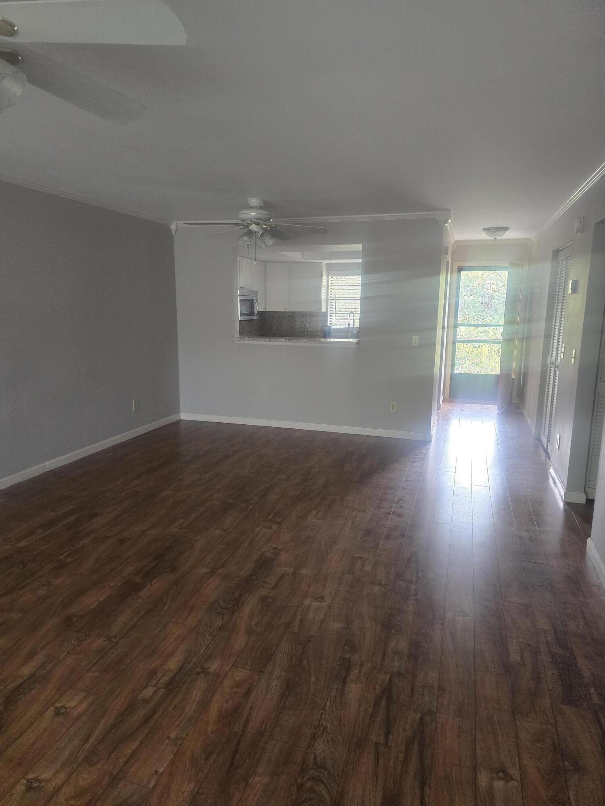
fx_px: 536
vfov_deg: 73.9
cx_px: 302
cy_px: 403
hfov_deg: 58.9
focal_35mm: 23
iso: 500
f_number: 1.7
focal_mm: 6.3
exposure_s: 1/120
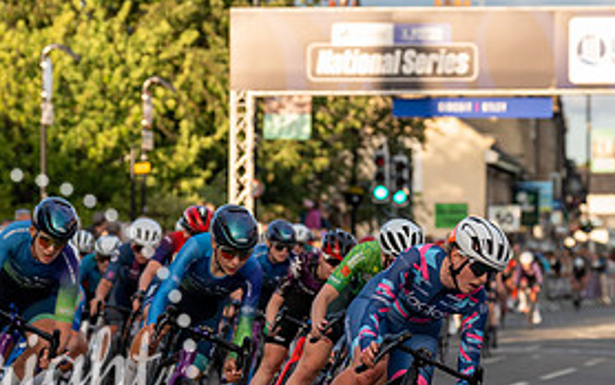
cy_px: 262
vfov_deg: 6.2
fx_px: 3555
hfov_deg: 9.9
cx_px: 334
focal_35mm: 212
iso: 320
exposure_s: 1/800
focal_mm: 94
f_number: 3.5
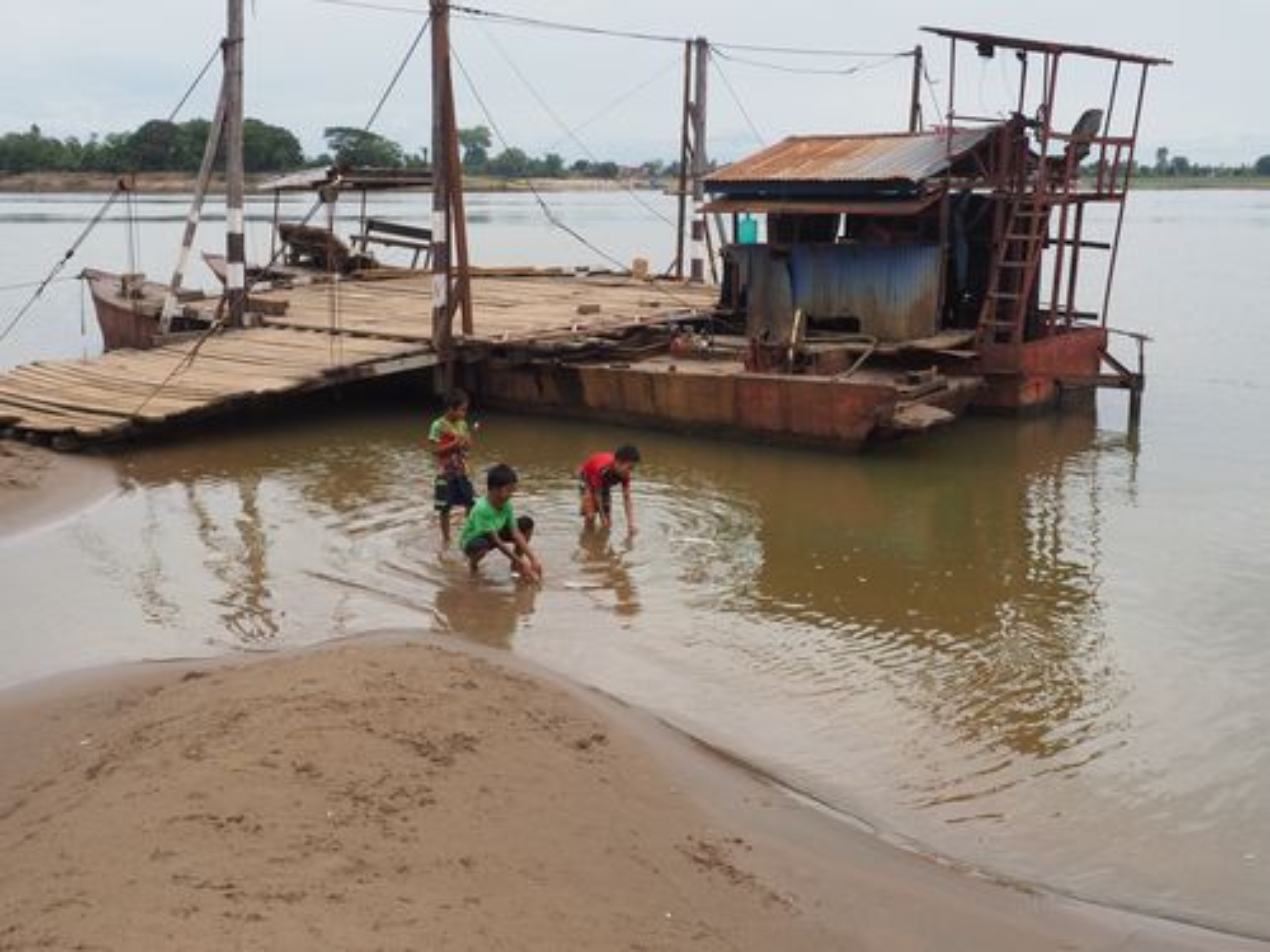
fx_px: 1394
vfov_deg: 37.7
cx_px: 635
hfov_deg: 49.0
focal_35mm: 38
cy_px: 476
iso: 200
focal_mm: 19
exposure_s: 1/160
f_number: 7.1
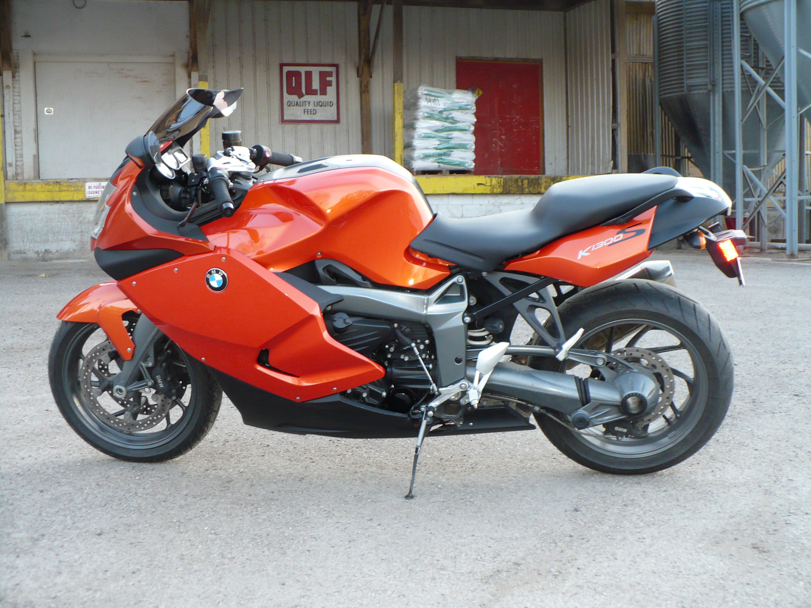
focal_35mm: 48
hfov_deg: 39.7
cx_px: 406
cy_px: 304
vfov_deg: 30.3
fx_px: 1125
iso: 160
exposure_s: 1/30
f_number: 3
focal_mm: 7.9
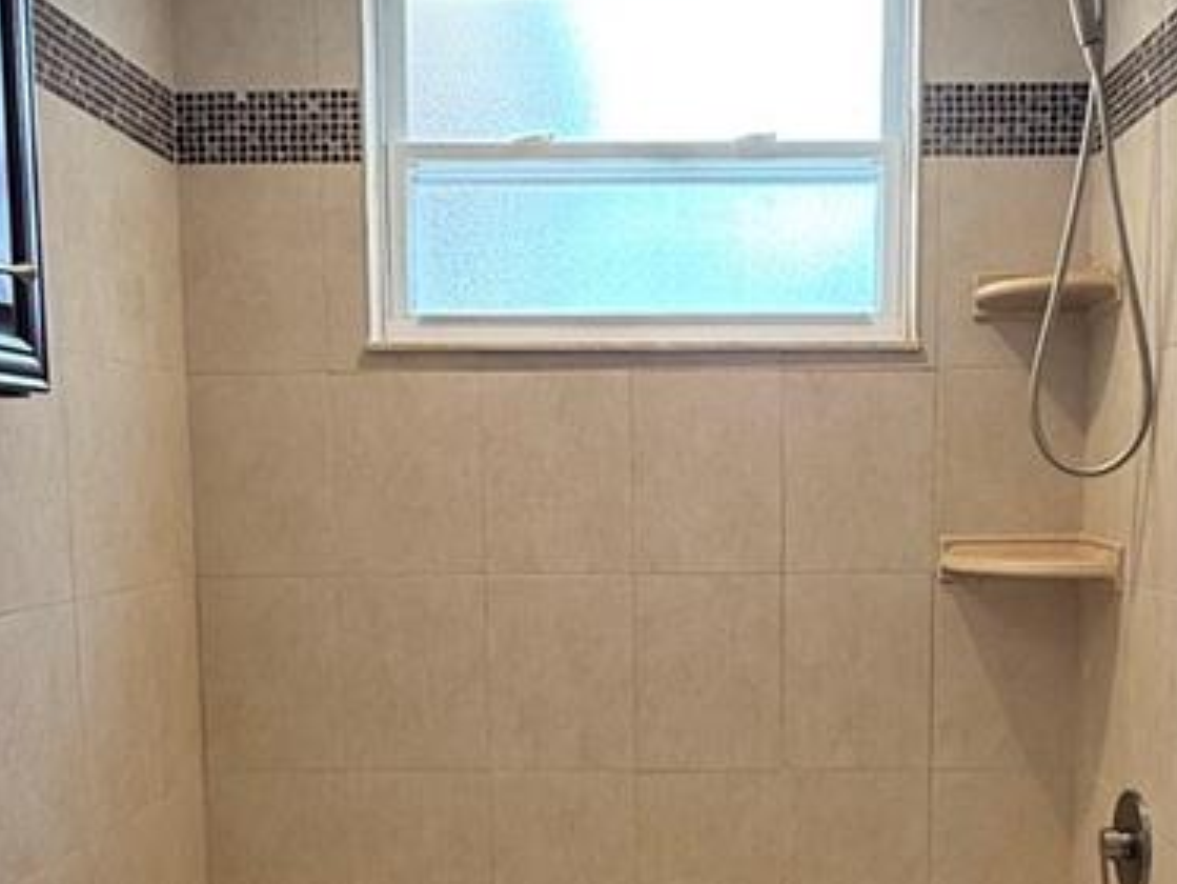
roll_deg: -0.8
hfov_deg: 42.0
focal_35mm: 45
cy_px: 679
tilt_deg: -7.2
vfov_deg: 31.5
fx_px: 1531
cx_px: 656
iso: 100
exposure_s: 1/120
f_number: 2.2
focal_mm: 2.22
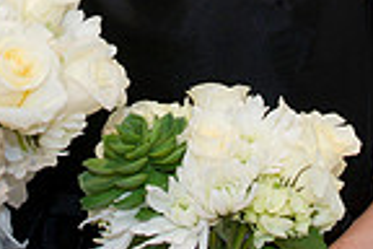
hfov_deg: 6.2
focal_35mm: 330
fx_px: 3419
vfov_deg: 4.1
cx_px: 93
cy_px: -215
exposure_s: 1/100
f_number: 5
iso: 800
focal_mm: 82
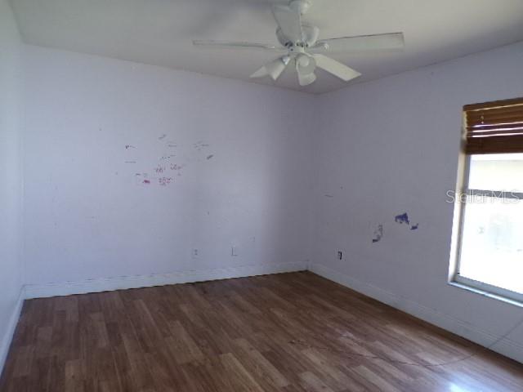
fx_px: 363
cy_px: 196
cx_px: 262
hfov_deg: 71.6
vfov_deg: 56.8
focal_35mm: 24
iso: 200
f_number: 3
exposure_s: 1/34
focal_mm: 4.3
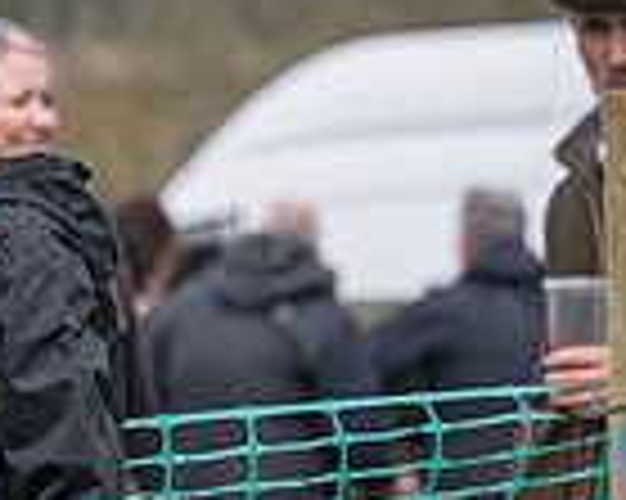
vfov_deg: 2.4
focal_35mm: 638
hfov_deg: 3.0
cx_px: -92
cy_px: 743
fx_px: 11812
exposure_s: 1/2500
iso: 400
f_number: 4.5
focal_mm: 140
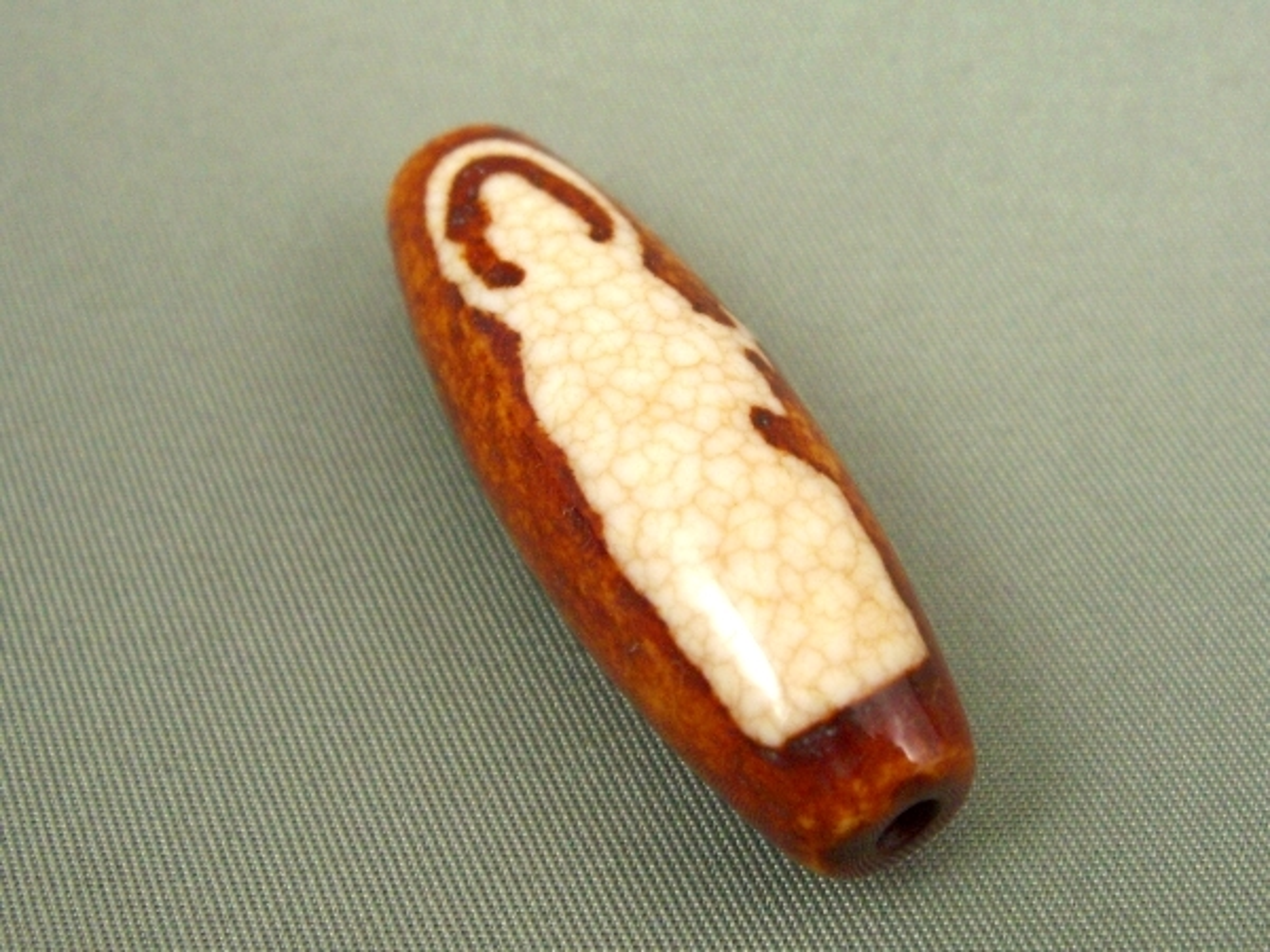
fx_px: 1394
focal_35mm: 38
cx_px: 635
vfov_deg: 37.7
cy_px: 476
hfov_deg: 49.0
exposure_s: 1/60
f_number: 2.8
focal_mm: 7.9
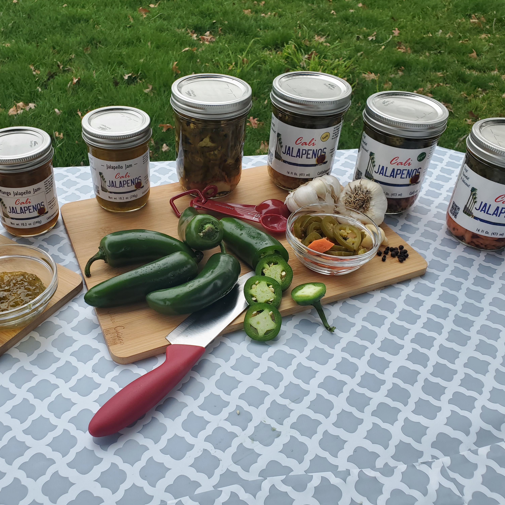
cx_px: 210
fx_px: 512
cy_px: 254
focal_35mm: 31
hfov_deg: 52.3
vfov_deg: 52.5
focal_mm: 4.3
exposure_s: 1/632
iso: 50
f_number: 2.4
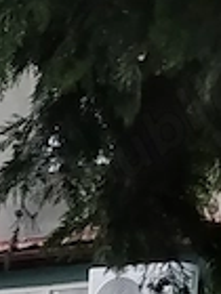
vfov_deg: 8.6
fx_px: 1702
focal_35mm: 200
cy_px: 811
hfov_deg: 7.1
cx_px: -232
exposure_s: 1/33
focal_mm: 4.22
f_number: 1.8
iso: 160
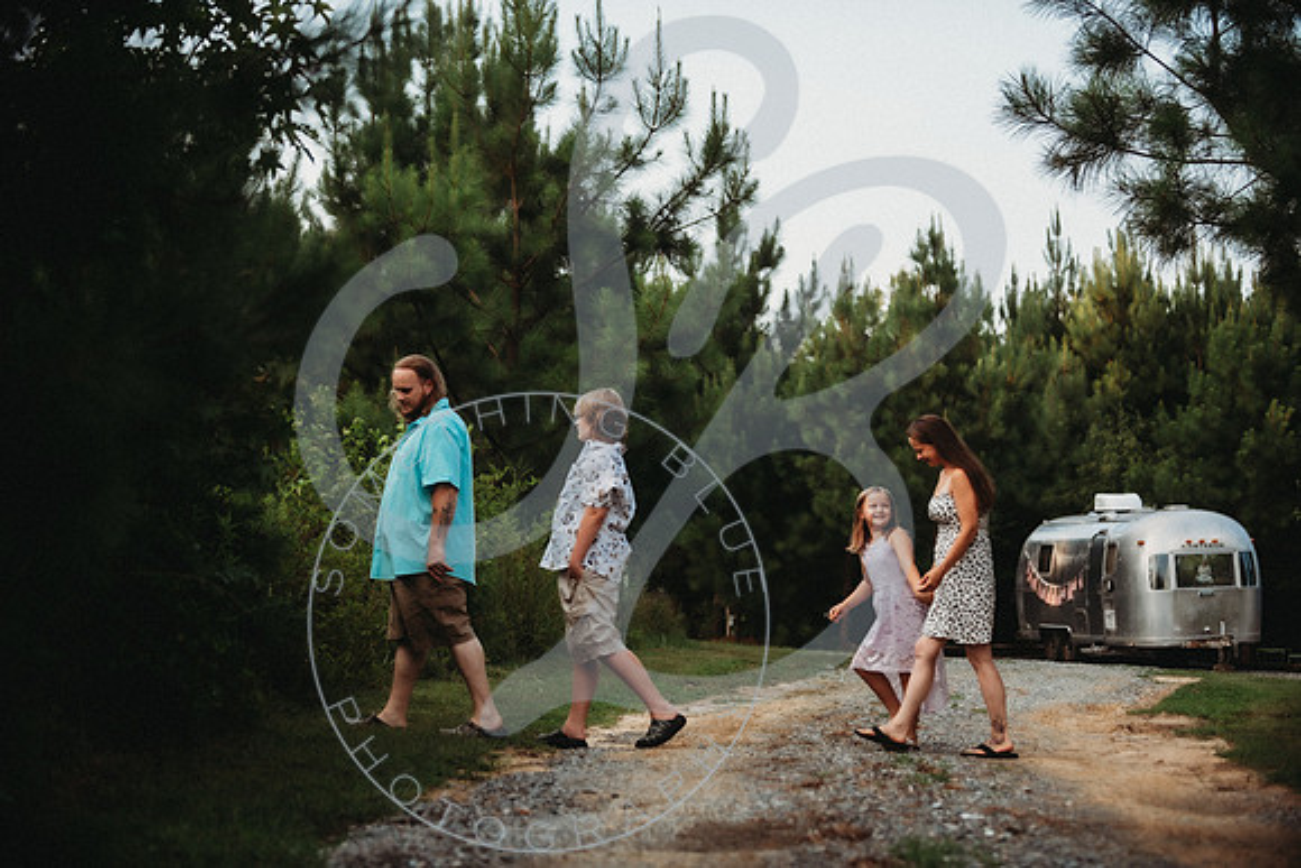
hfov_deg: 28.5
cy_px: 434
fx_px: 2558
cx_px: 646
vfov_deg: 19.3
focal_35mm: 71
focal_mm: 70
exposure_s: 1/320
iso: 100
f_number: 2.8
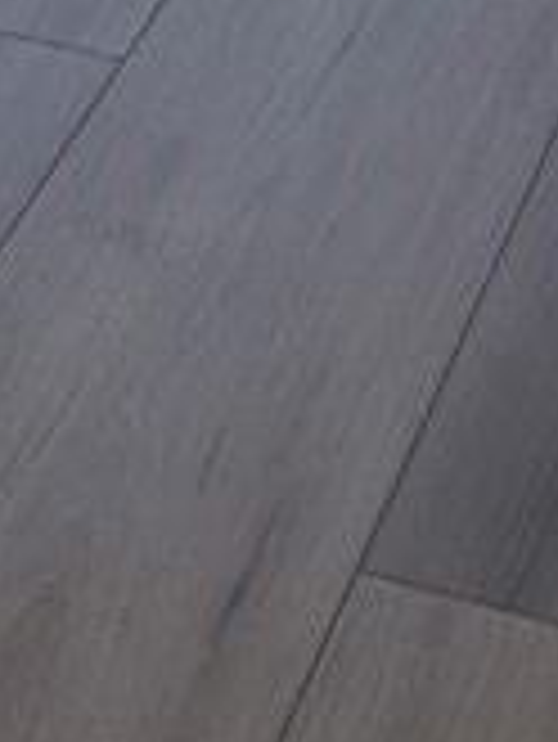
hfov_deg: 9.2
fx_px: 3456
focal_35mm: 161
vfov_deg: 10.3
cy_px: -1156
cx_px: 486
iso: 100
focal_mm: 4.3
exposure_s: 1/60
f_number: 2.4
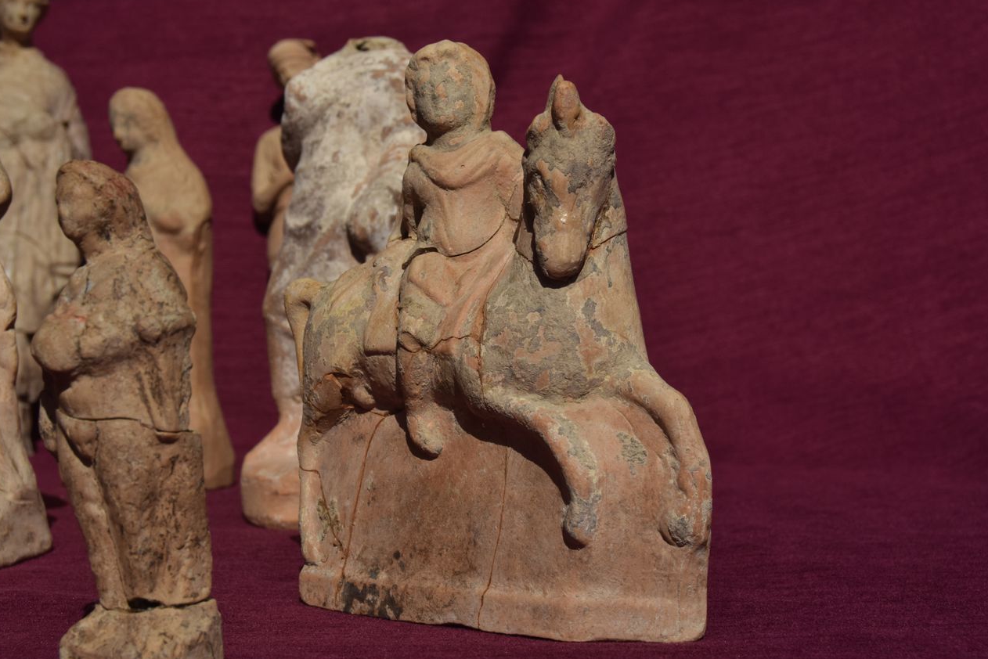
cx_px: 492
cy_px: 328
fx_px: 2004
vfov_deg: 18.7
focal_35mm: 73
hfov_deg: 27.7
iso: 320
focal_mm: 48
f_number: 14
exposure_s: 1/1250
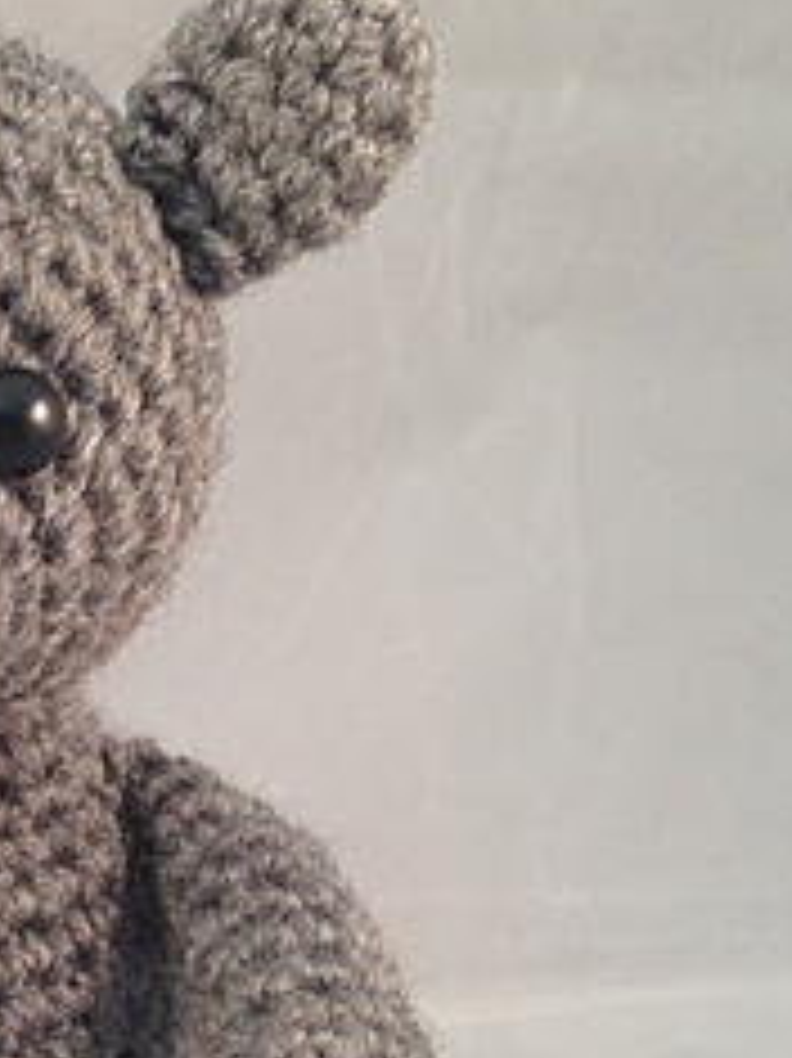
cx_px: -122
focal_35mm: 90
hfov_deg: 15.9
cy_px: 810
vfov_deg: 21.6
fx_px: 2748
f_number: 2.4
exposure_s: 1/20
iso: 80
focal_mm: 4.12
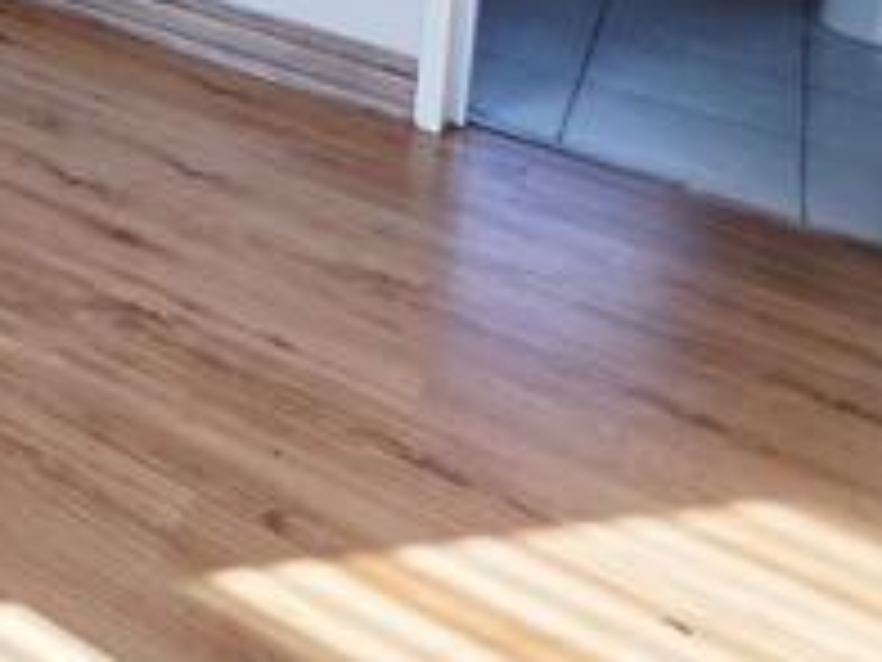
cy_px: -504
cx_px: -626
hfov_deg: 23.3
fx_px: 1350
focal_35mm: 53
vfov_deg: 20.3
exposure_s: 1/370
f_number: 1.9
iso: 80
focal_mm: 2.2
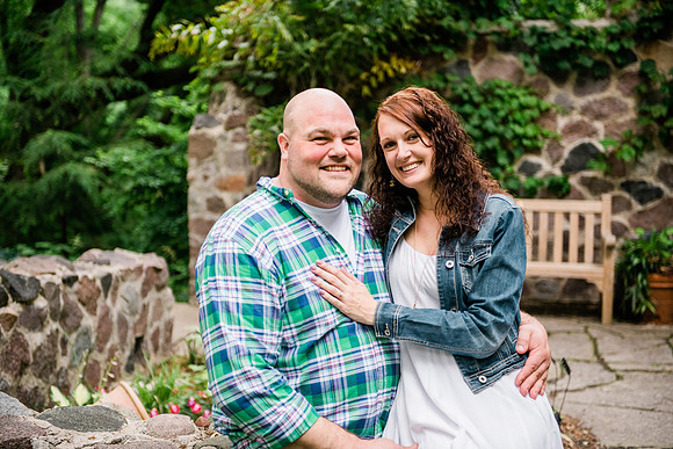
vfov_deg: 23.4
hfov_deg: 34.5
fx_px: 1084
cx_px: 336
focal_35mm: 58
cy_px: 224
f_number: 2.8
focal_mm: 58
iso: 500
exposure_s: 1/200
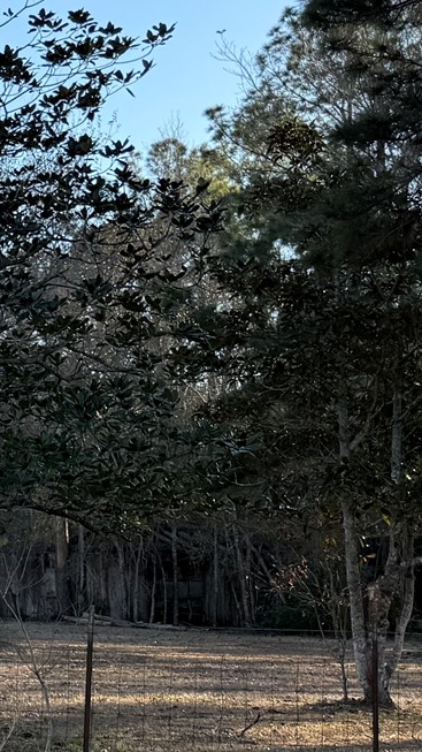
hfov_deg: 11.9
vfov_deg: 25.8
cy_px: 461
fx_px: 1632
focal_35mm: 82
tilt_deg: +6.1
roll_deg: +0.1
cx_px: -603
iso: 80
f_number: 1.78
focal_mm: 6.76
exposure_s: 1/2110
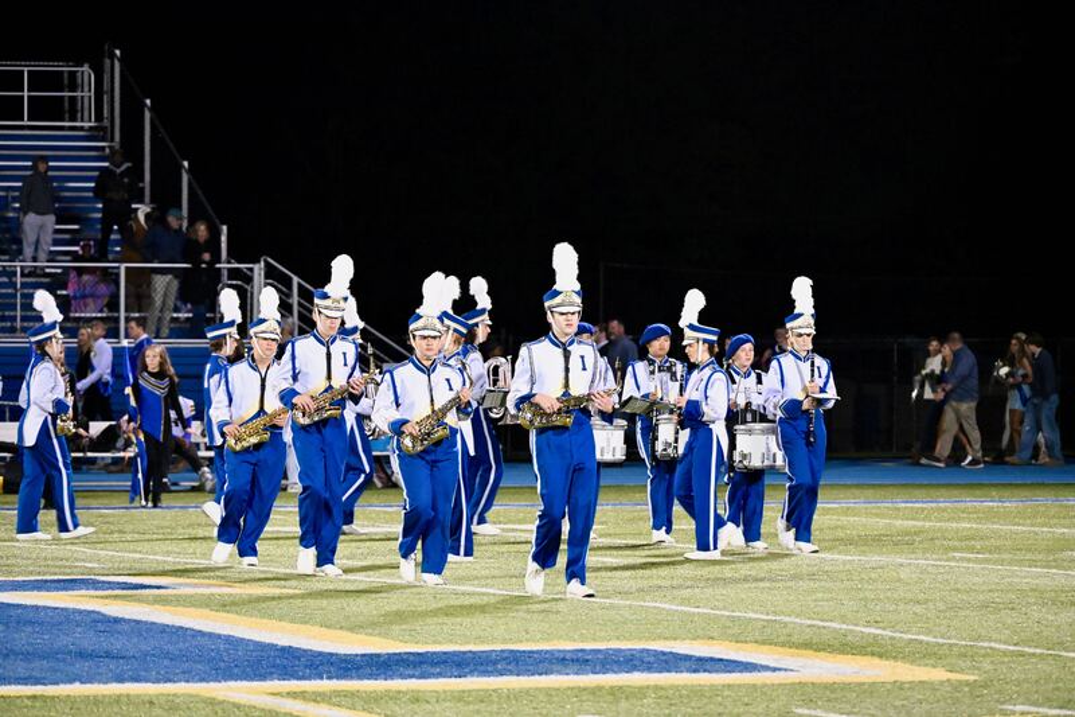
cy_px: 358
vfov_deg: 6.9
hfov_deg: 10.3
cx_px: 538
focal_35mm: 200
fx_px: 5971
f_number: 6.3
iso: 11400
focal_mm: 200
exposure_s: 1/125
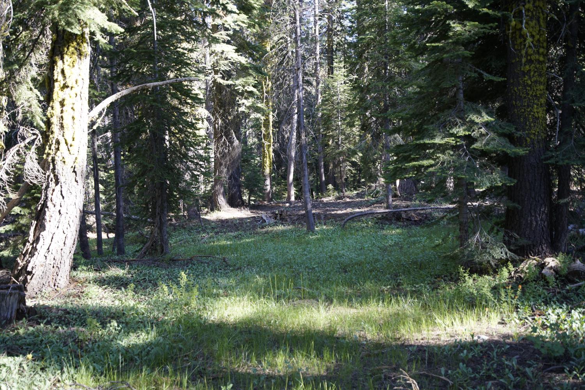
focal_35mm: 35
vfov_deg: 37.9
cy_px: 195
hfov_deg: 54.4
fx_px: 569
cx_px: 292
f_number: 4
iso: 320
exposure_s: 1/160
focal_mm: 35
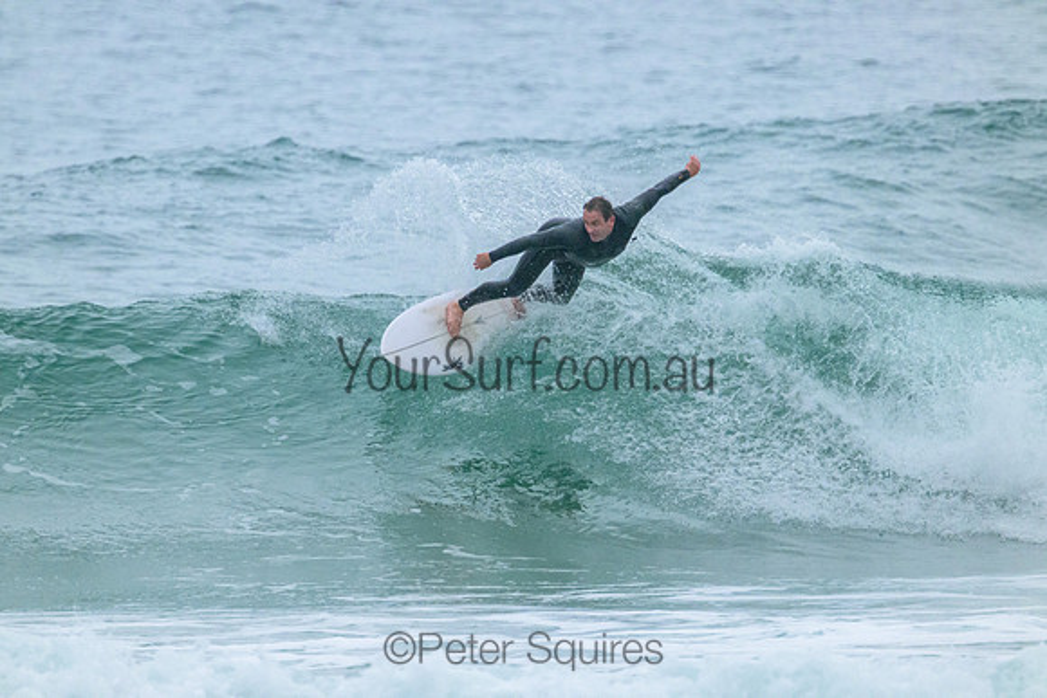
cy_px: 349
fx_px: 23271
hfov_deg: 2.6
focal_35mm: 800
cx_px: 524
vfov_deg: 1.7
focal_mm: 800
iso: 8000
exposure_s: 1/1600
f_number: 11
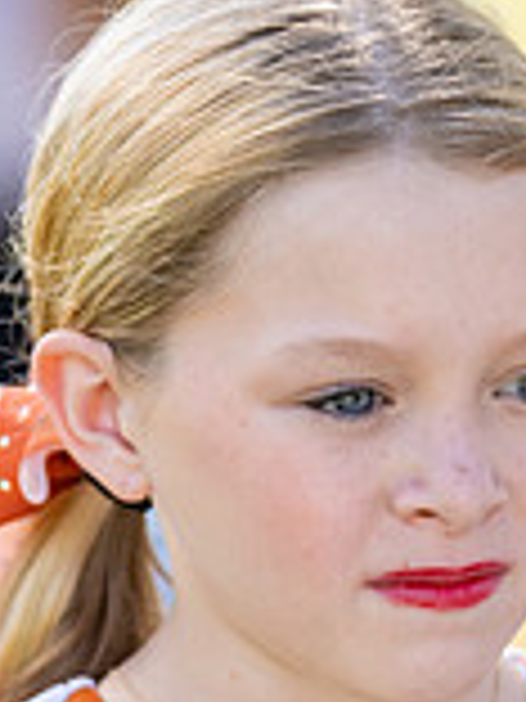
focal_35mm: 519
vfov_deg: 3.8
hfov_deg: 2.9
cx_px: 310
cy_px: 711
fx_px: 10515
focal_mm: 134
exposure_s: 1/1000
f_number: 2.8
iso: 250
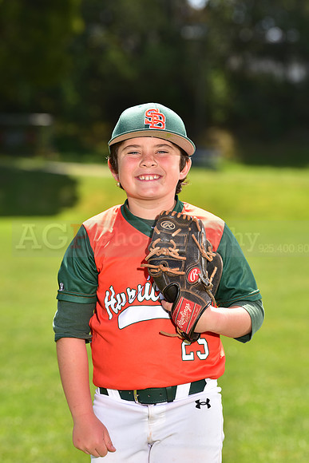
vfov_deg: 12.4
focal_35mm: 165
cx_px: 154
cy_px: 232
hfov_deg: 8.3
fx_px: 2123
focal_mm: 165
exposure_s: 1/200
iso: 80
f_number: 5.6
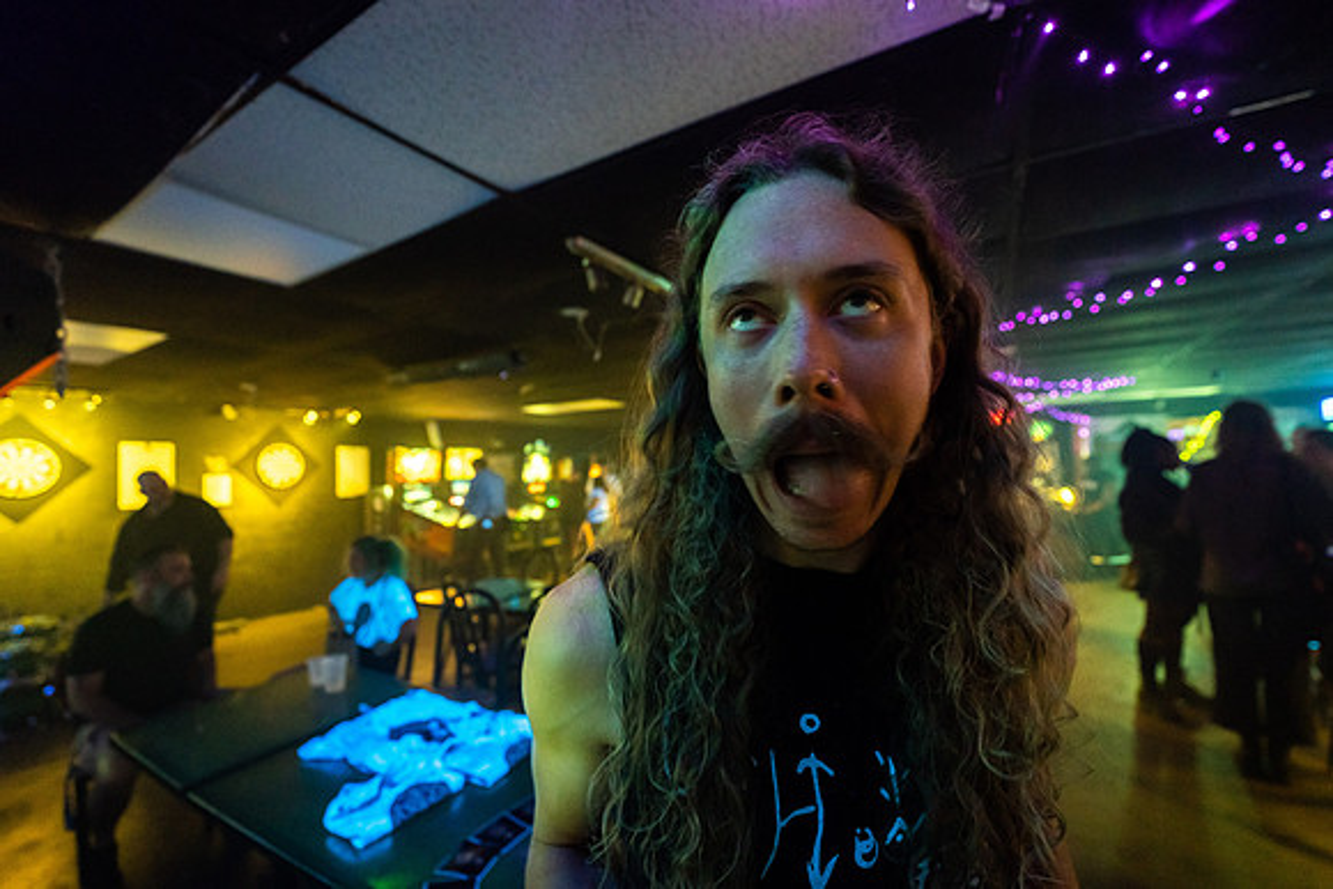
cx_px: 666
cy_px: 444
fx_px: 551
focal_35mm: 15
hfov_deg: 100.9
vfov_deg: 77.8
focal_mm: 14.7
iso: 3200
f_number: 2.8
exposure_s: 1/80
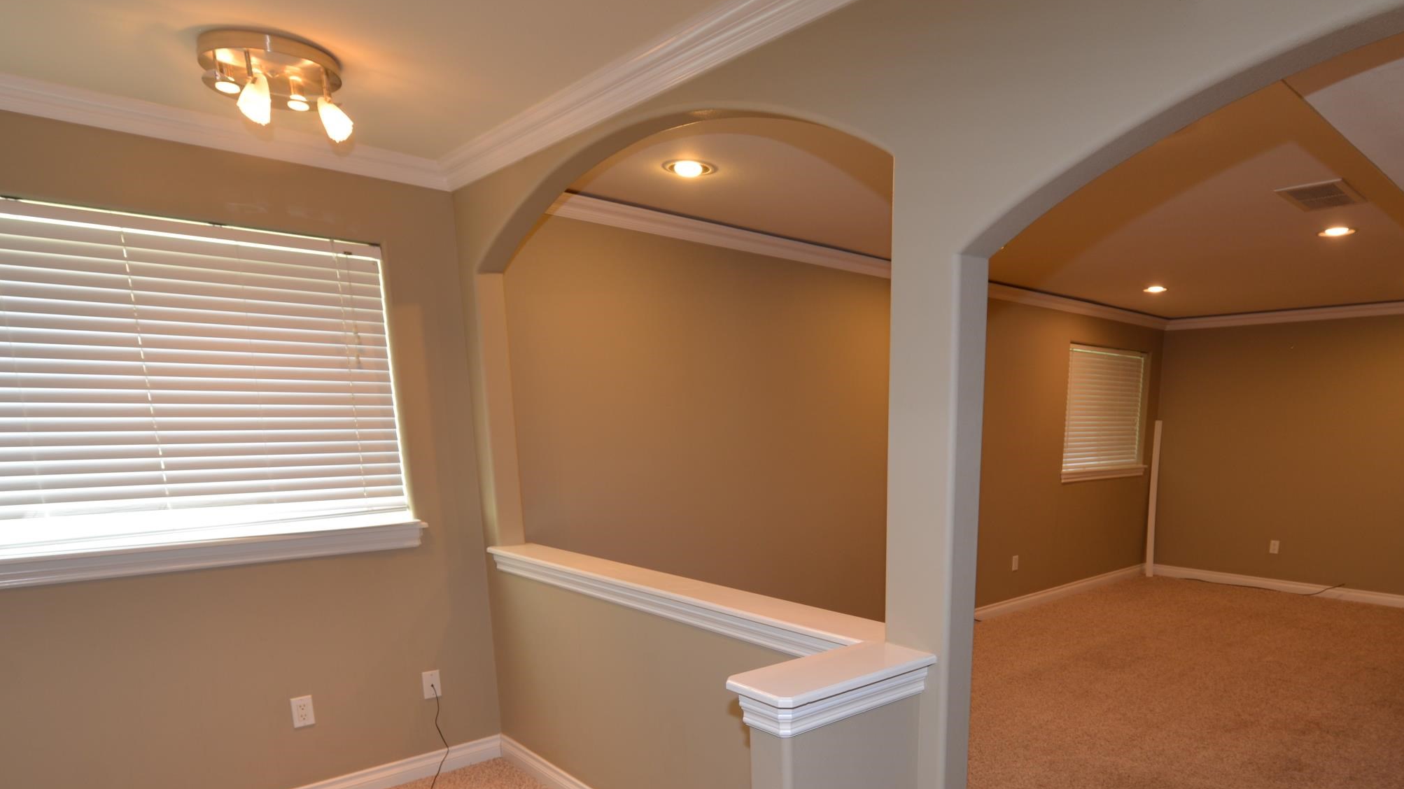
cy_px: 613
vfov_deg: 49.0
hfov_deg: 80.1
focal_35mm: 22
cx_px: 850
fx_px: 819
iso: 320
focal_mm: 14
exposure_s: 1/60
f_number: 4
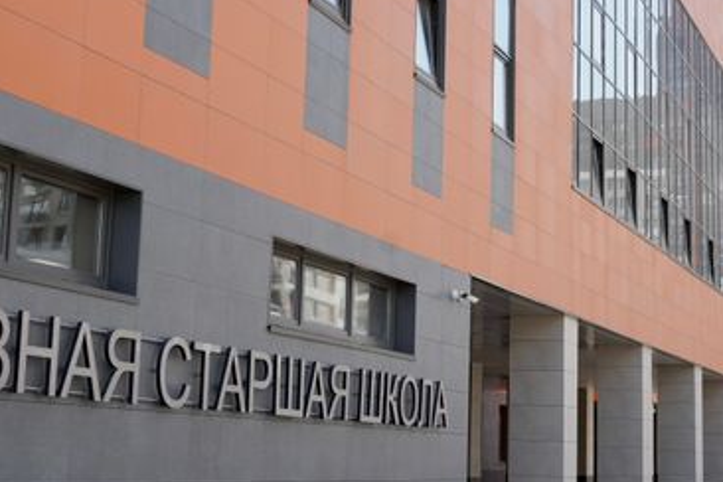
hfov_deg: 30.9
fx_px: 1305
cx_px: 309
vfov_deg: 20.9
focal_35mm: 65
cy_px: 190
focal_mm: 34
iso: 125
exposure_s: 1/160
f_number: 5.6
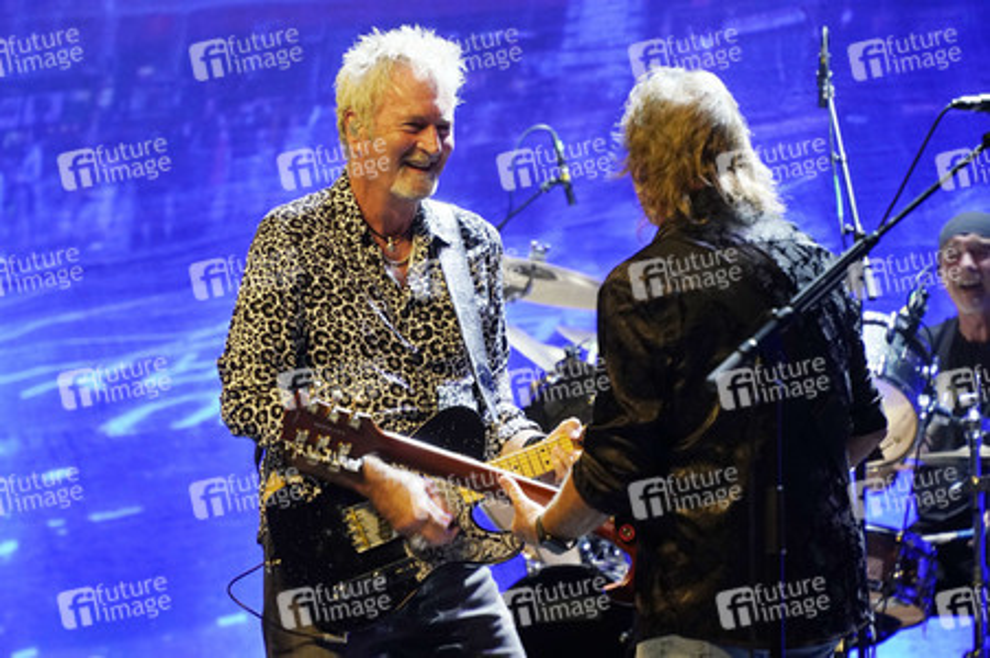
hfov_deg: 10.3
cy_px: 329
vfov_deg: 6.9
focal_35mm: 200
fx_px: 5496
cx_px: 495
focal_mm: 200
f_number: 5.6
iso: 1600
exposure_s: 1/60
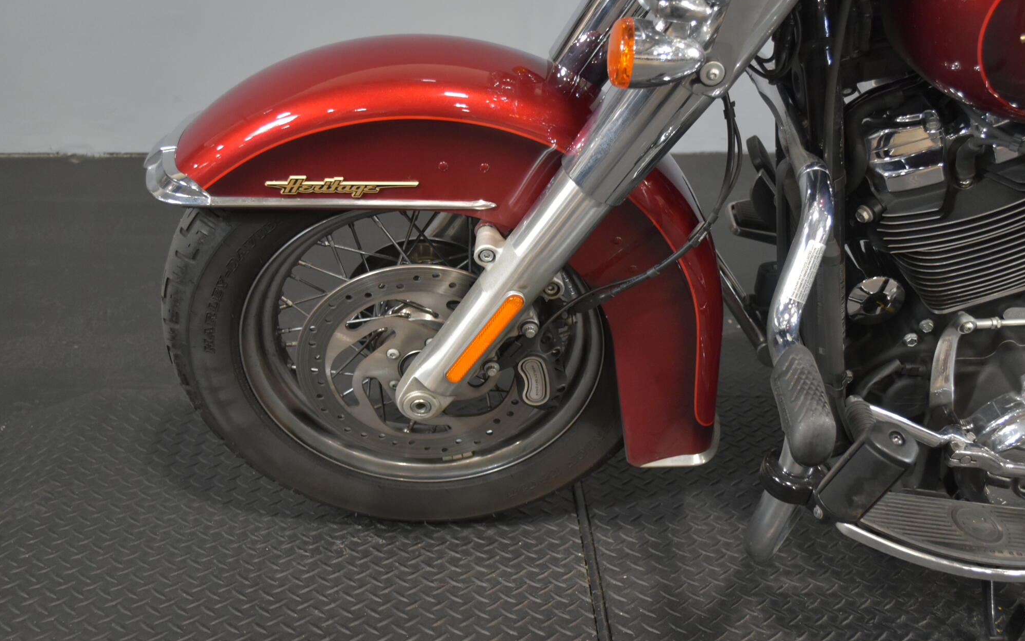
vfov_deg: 32.0
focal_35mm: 40
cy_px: 307
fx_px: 1118
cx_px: 515
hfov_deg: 49.3
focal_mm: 26
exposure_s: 1/30
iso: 1600
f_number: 4.2
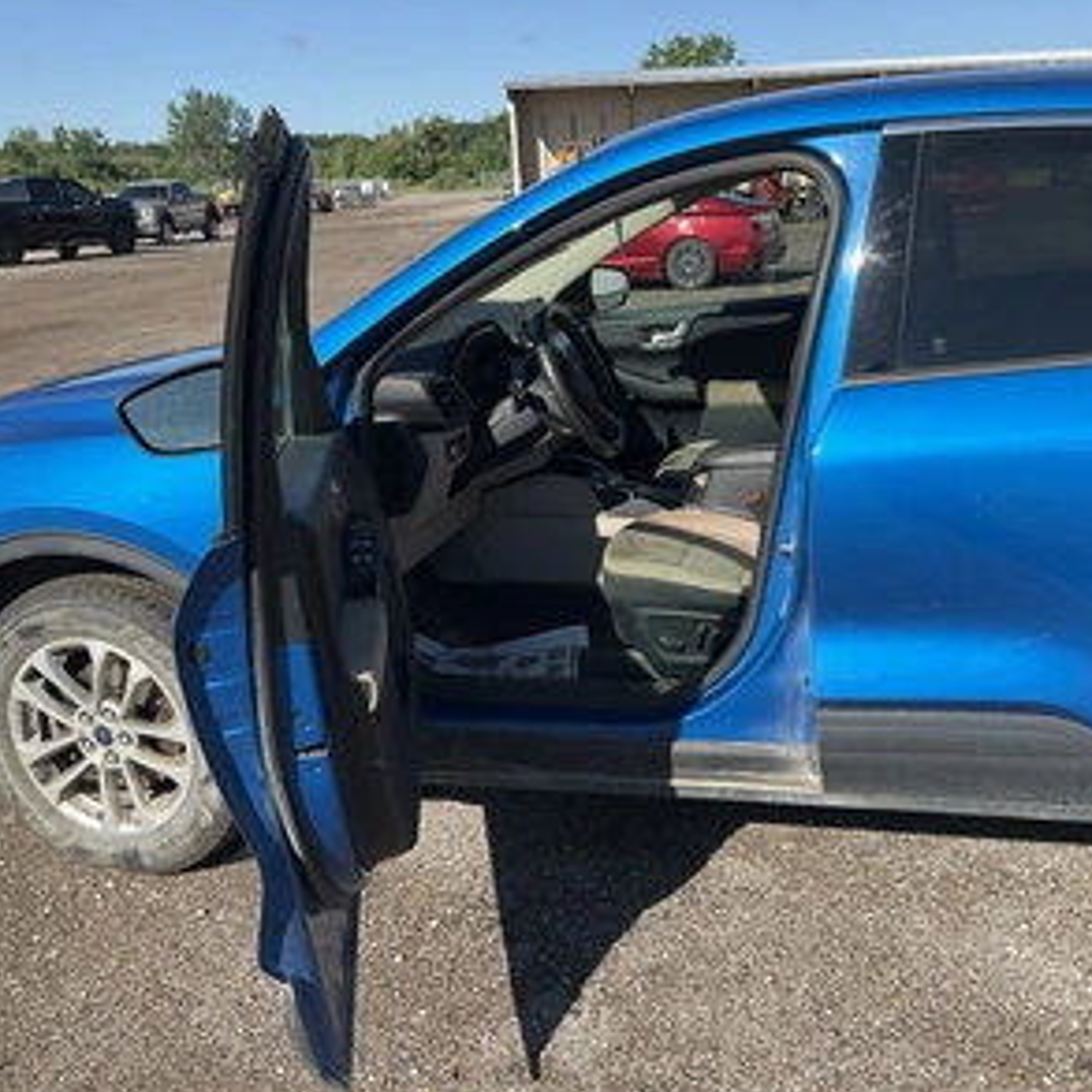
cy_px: 540
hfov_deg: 47.1
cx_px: 619
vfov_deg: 47.2
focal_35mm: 35
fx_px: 1249
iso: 25
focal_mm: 3
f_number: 1.8
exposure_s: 1/1055
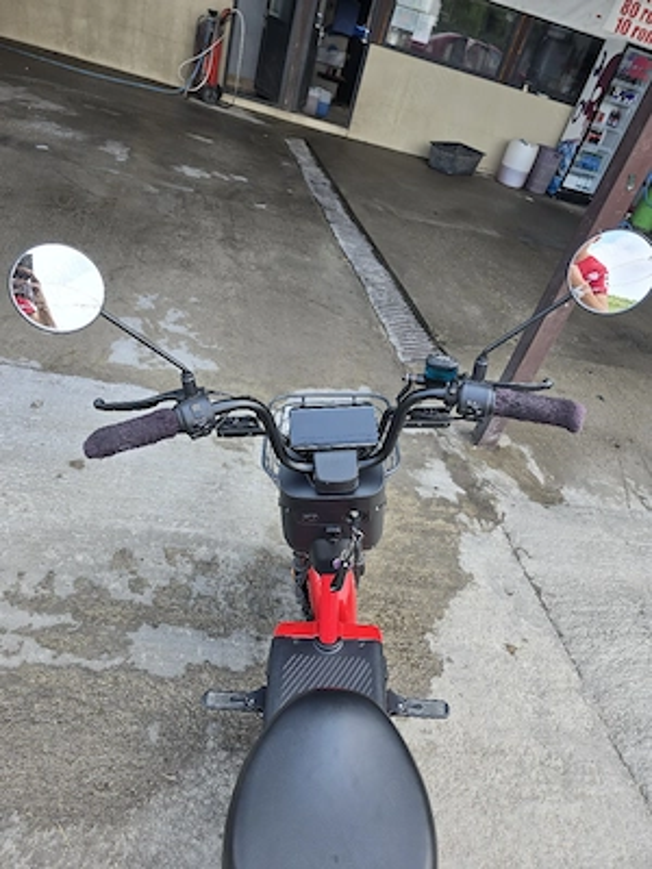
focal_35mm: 23
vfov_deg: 73.9
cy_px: 434
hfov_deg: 58.9
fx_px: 578
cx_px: 326
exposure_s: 1/182
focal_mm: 6.3
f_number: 1.7
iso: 20
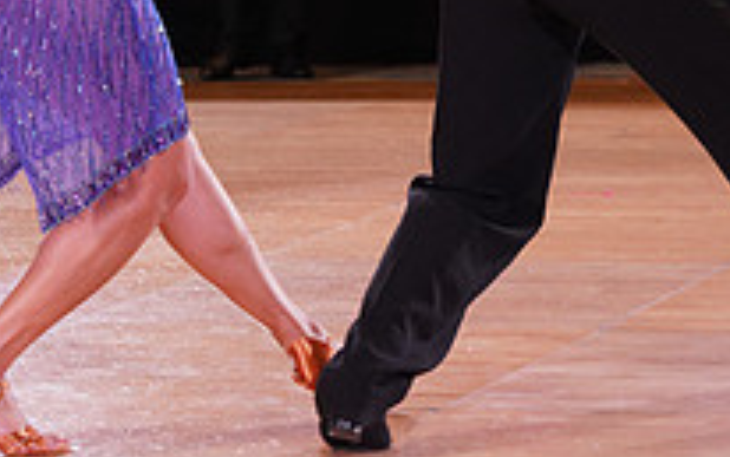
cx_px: 406
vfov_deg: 5.7
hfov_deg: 9.2
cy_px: -287
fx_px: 4519
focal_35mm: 227
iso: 1600
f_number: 5.6
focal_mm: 79
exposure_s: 1/160
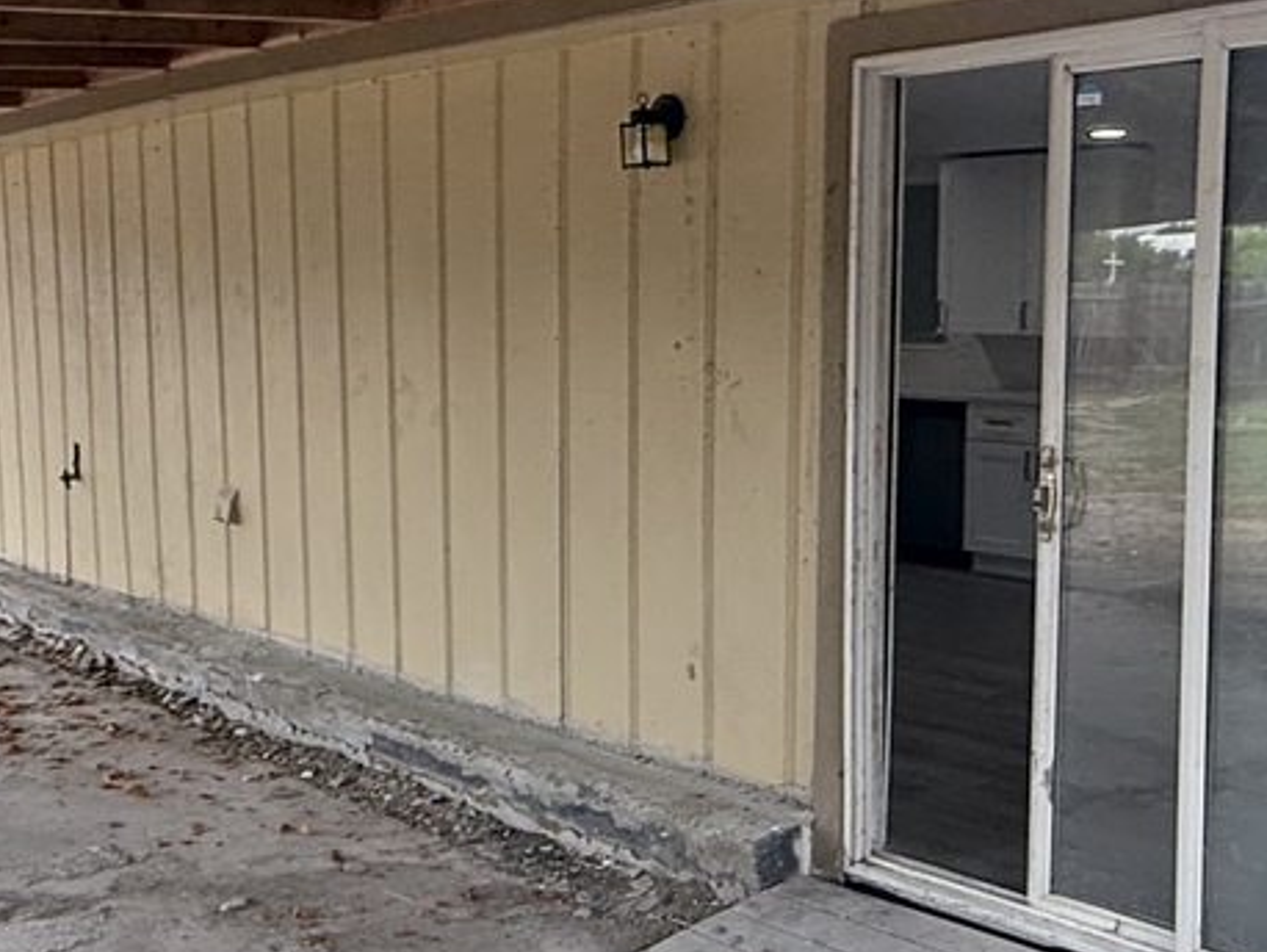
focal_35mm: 44
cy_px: 484
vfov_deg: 32.9
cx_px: 650
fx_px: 1611
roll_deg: +0.8
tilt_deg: -4.2
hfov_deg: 42.9
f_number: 2.2
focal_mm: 2.22
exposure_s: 1/113
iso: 64
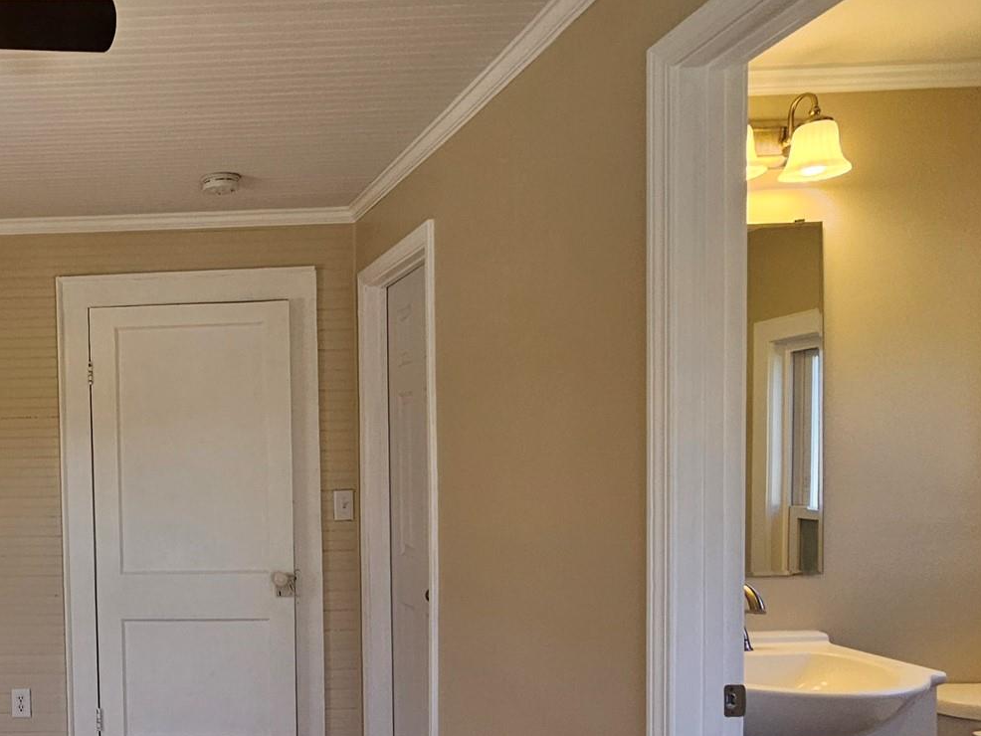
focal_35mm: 27
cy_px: 492
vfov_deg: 50.4
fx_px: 765
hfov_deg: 56.2
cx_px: 95
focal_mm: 2.2
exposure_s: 1/120
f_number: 2.2
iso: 80
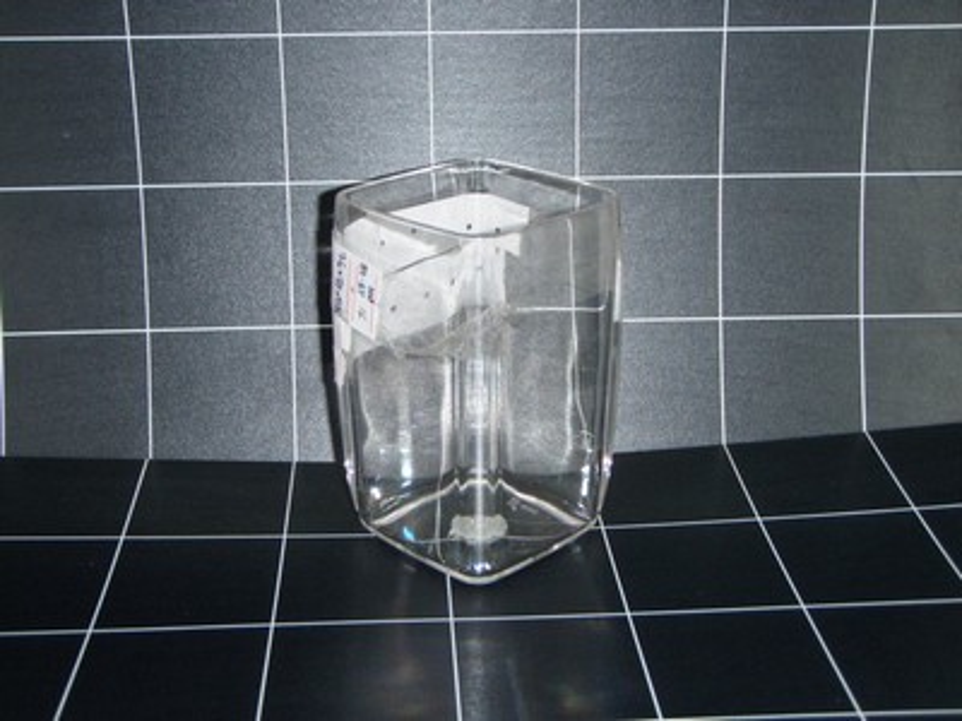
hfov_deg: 37.5
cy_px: 360
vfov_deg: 28.6
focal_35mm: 51
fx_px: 1417
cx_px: 481
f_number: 4
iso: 100
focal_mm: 9.13
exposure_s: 1/40
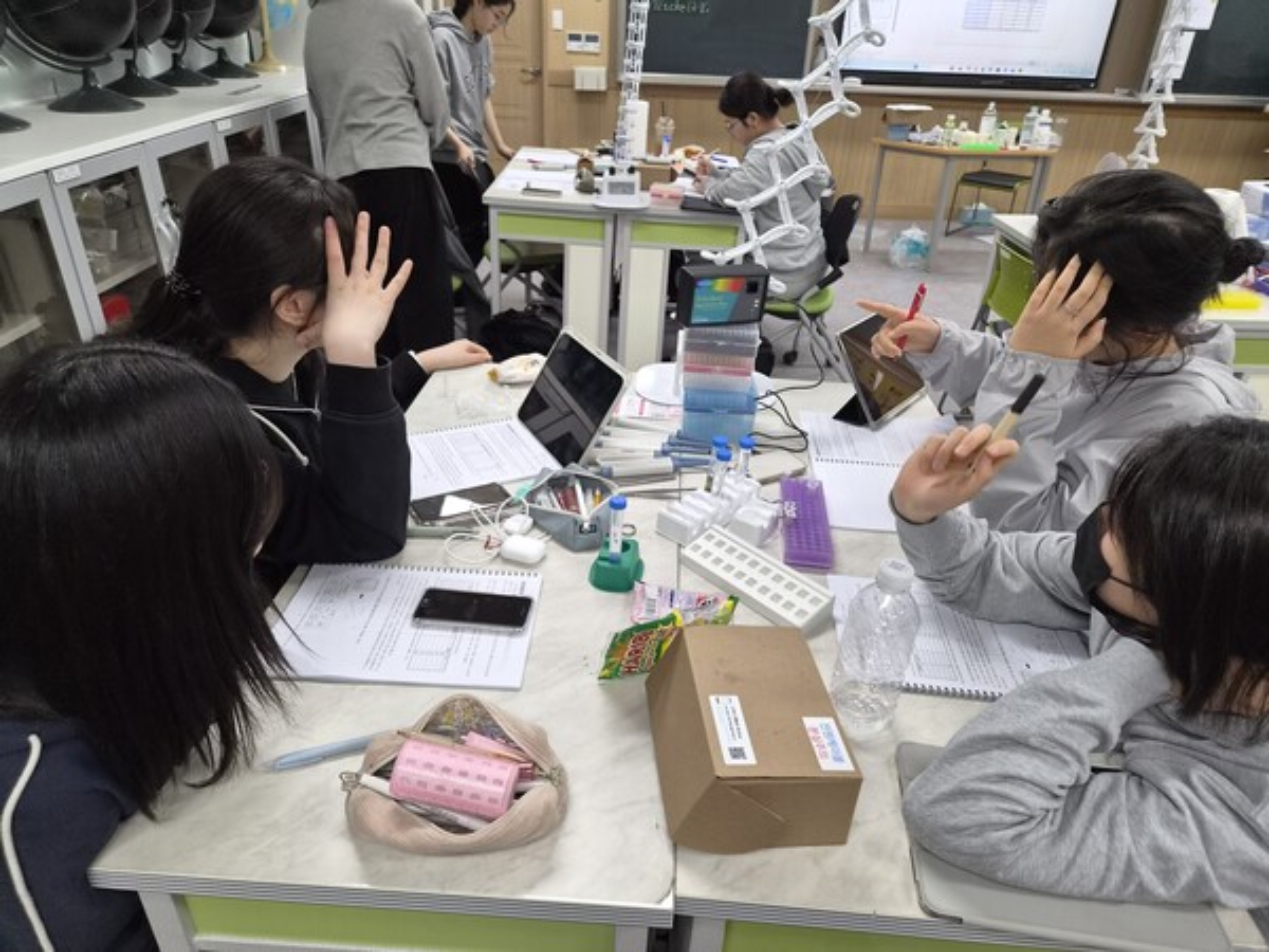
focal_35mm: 23
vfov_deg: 58.9
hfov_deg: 73.9
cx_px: 634
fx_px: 843
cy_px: 476
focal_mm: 5.4
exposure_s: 1/120
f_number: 1.8
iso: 125
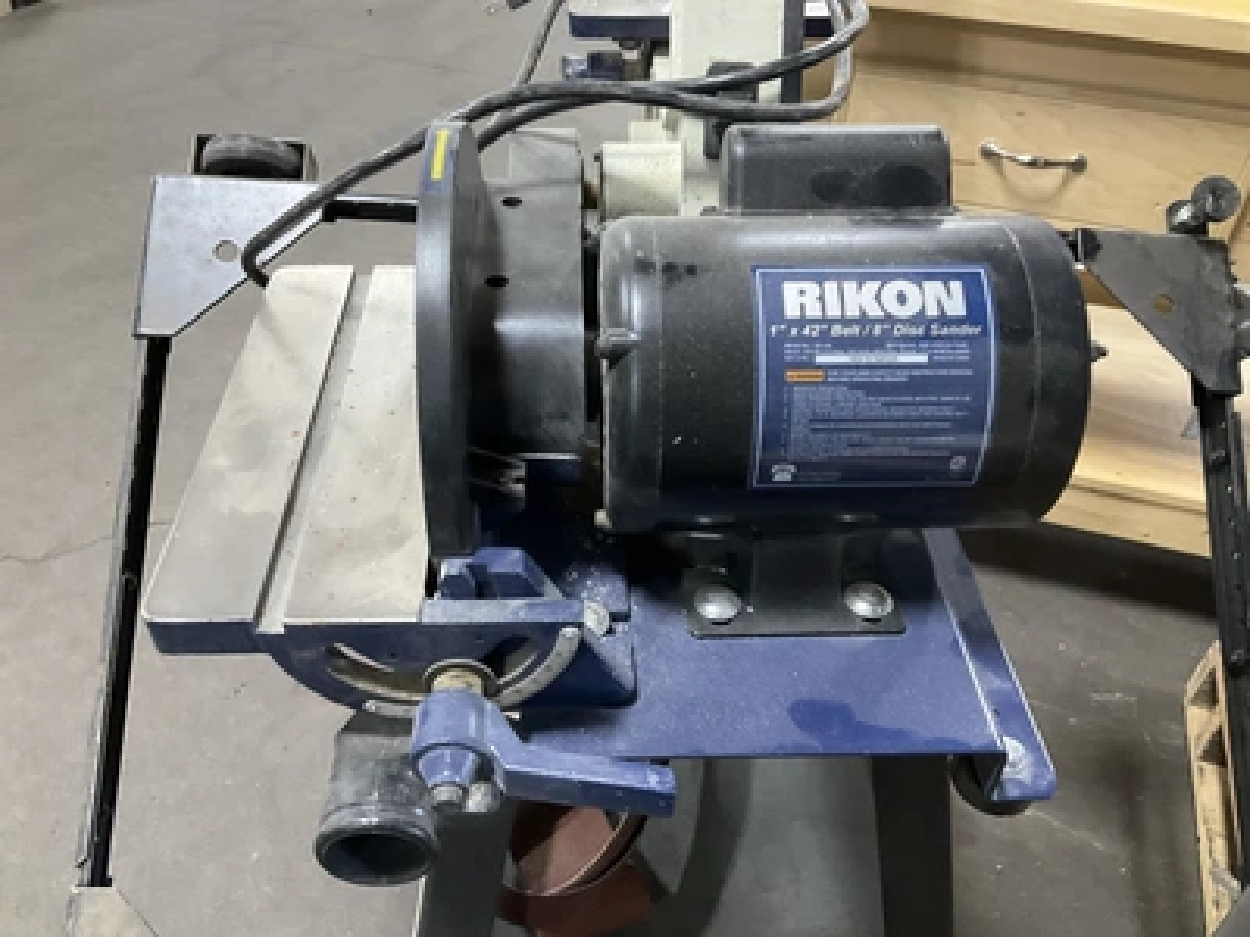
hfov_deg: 61.7
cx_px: 625
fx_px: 1047
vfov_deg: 48.2
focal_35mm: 29
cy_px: 468
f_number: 1.8
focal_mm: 3
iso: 320
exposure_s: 1/30
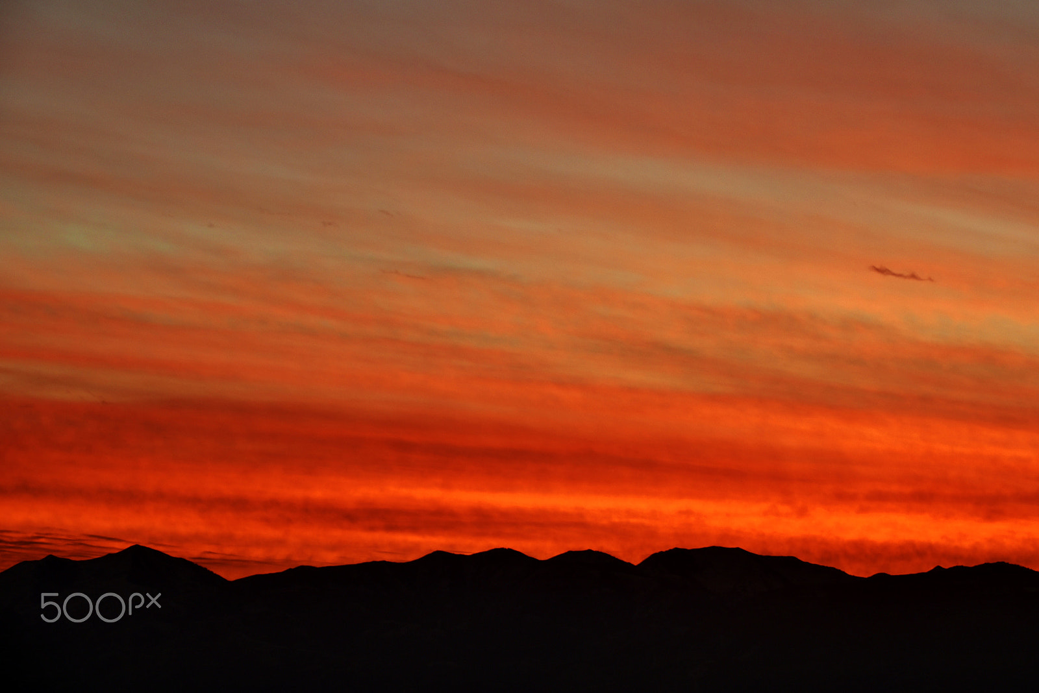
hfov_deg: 23.4
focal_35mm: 87
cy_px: 346
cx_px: 520
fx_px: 2512
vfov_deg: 15.7
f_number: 4.8
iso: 100
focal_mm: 58
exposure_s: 1/40
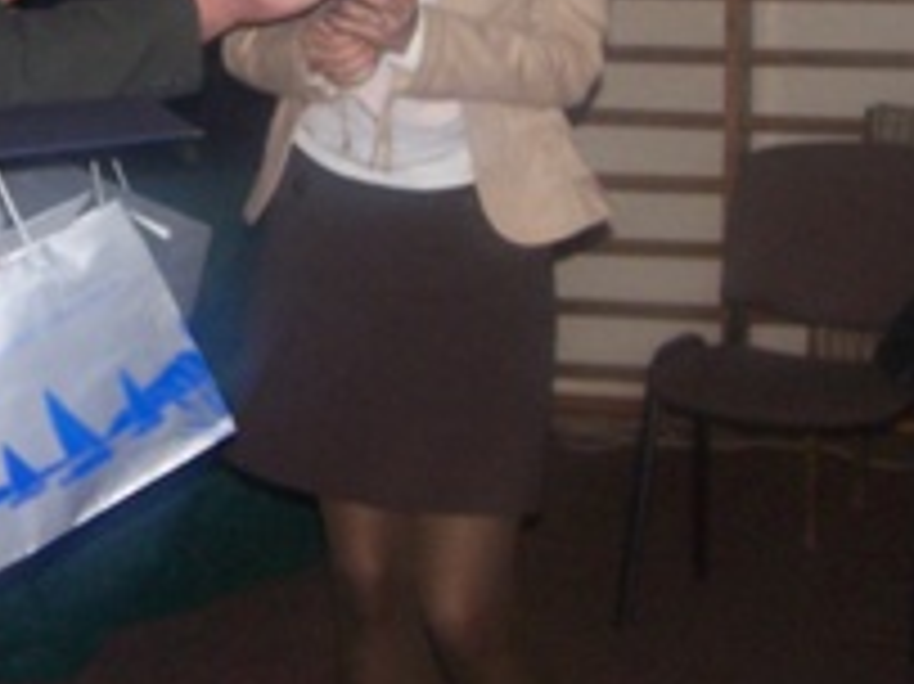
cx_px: 221
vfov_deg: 11.6
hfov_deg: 15.5
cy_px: 52
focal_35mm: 127
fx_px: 3351
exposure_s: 1/60
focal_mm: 6.7
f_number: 2.8
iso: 140
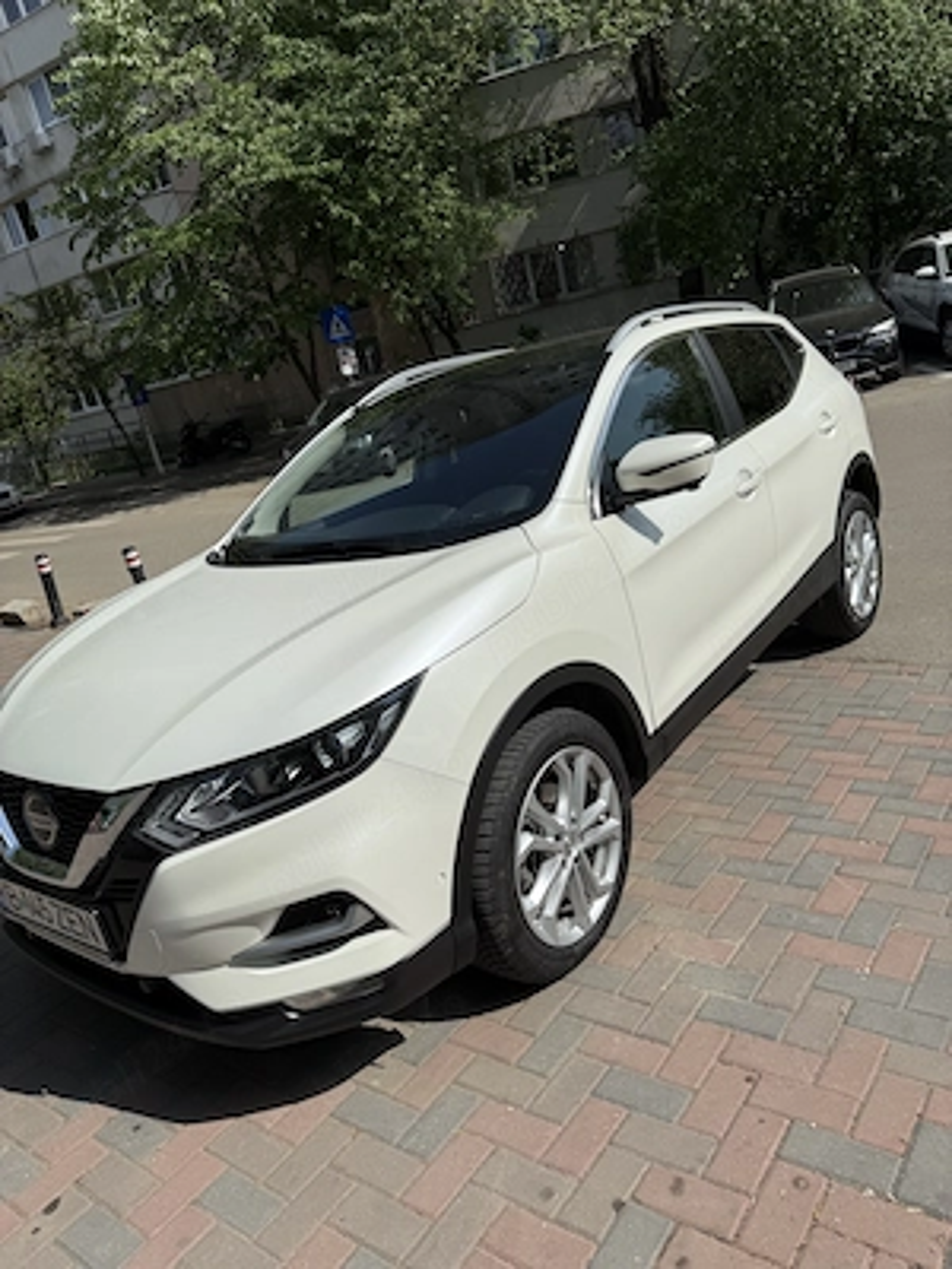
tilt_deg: -18.1
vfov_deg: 71.6
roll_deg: +12.7
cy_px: 634
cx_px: 476
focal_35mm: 24
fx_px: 880
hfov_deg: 56.8
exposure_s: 1/10309
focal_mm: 6.76
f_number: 1.78
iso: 80
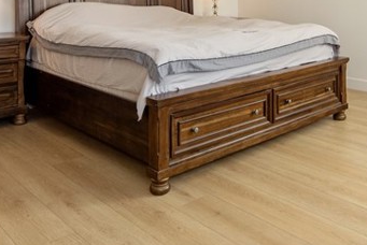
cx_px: 228
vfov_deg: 29.9
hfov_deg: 46.0
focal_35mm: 42
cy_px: 3
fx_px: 429
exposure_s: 1/125
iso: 500
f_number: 5.6
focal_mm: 14
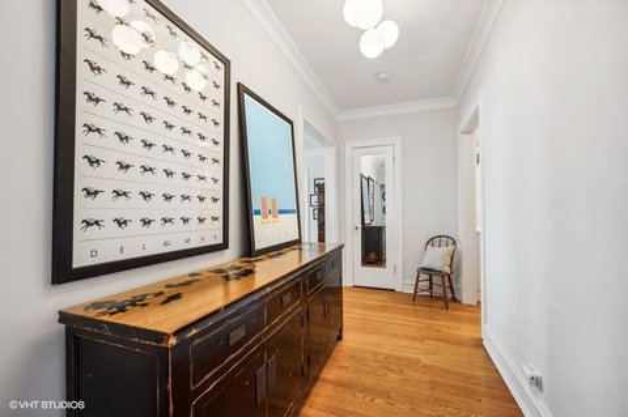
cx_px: 314
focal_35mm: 14
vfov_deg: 81.1
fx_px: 244
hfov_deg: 104.3
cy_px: 208
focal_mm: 14
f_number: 11
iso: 100
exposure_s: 1/4
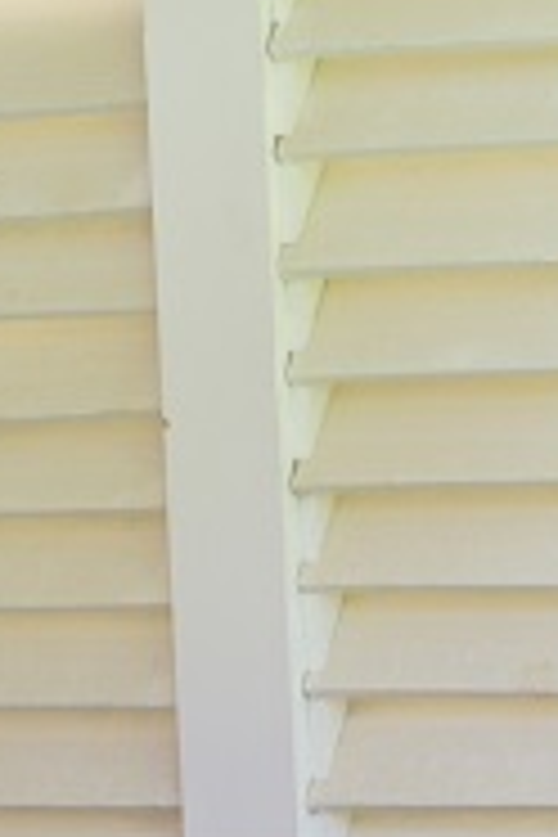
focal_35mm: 231
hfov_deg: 5.9
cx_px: 878
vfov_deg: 8.6
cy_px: 1503
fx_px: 5370
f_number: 3.8
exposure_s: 1/30
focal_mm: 22
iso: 125
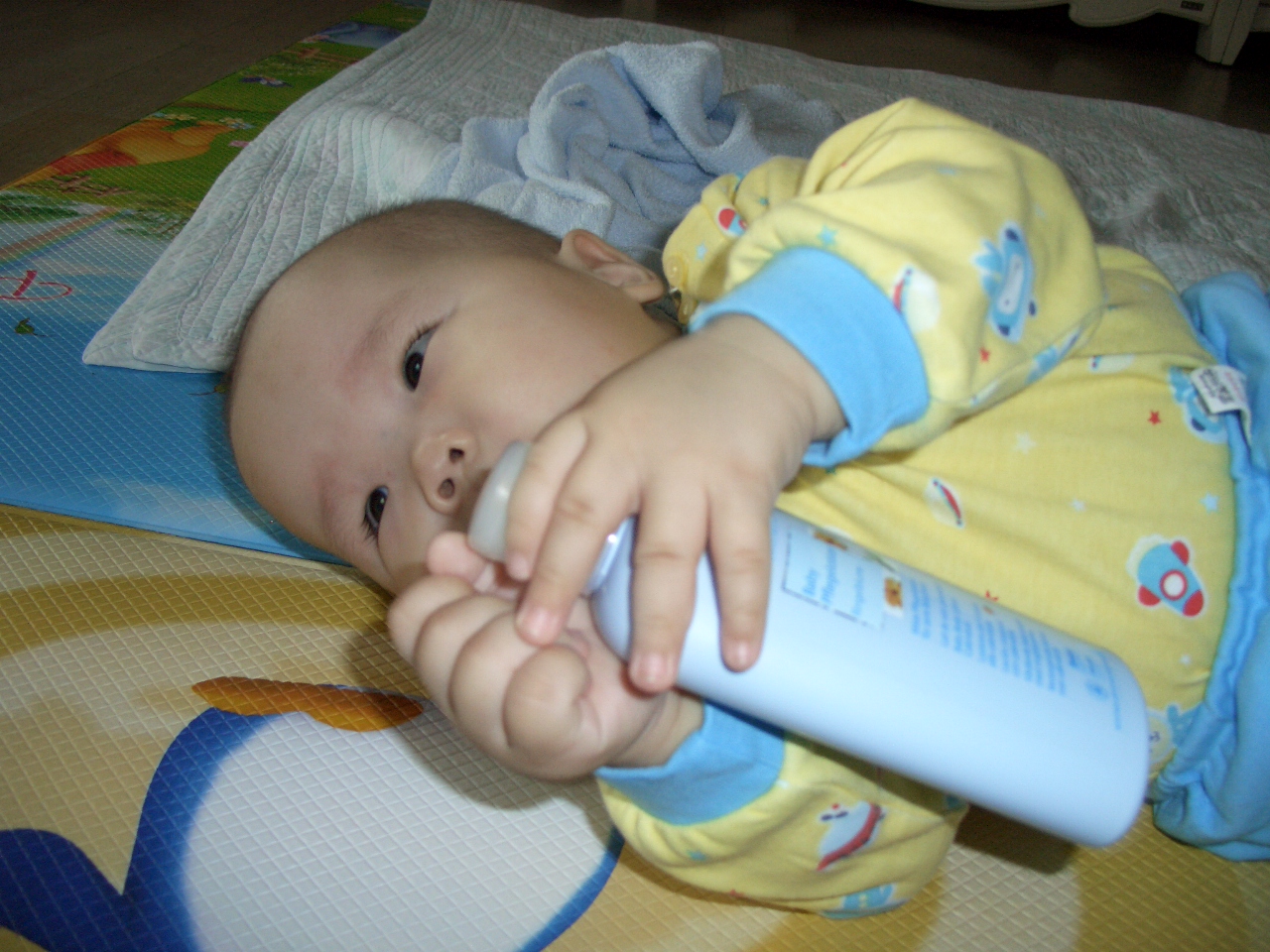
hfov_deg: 55.4
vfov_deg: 42.9
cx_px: 635
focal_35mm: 33
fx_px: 1211
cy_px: 476
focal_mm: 7.1
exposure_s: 1/60
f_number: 2.8
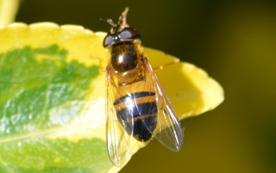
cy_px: 86
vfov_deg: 2.8
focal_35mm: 462
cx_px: 138
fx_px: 3475
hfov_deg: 4.5
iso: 100
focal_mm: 300
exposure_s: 1/160
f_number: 8
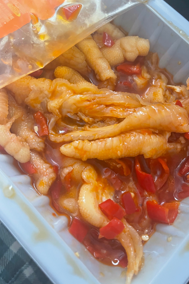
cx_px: 103
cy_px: 137
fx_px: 213
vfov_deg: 67.4
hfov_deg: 47.9
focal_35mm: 27
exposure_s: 1/60
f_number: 1.6
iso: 500
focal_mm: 5.1
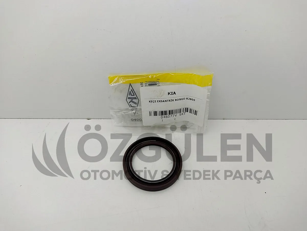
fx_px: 231
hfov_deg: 67.3
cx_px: 154
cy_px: 116
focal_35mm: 26
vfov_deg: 53.1
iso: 100
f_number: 1.79
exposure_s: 1/200
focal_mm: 4.74
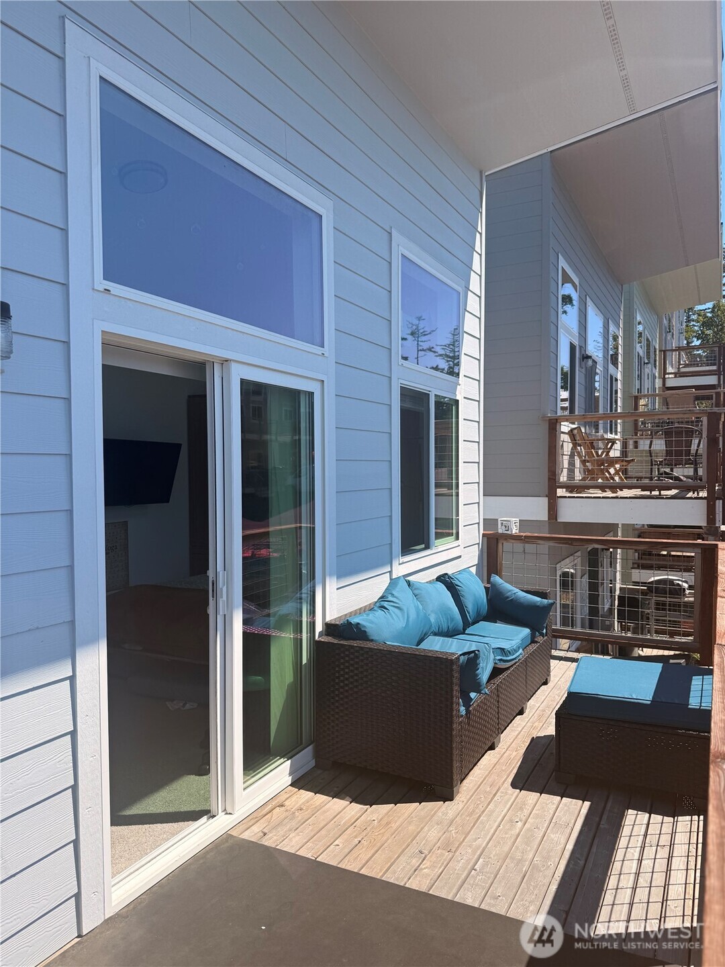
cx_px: 362
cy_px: 484
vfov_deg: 71.6
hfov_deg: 56.8
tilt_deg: -0.1
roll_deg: +0.0
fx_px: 670
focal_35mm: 24
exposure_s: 1/3425
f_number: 1.78
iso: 80
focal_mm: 6.76
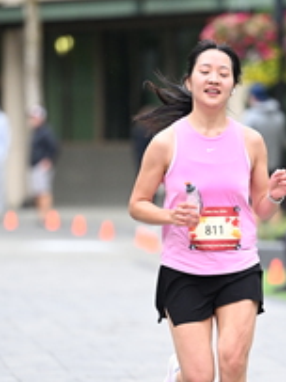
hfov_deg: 3.4
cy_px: 258
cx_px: 225
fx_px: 4753
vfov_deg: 4.6
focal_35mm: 431
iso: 1000
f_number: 2.8
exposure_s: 1/1250
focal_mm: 165
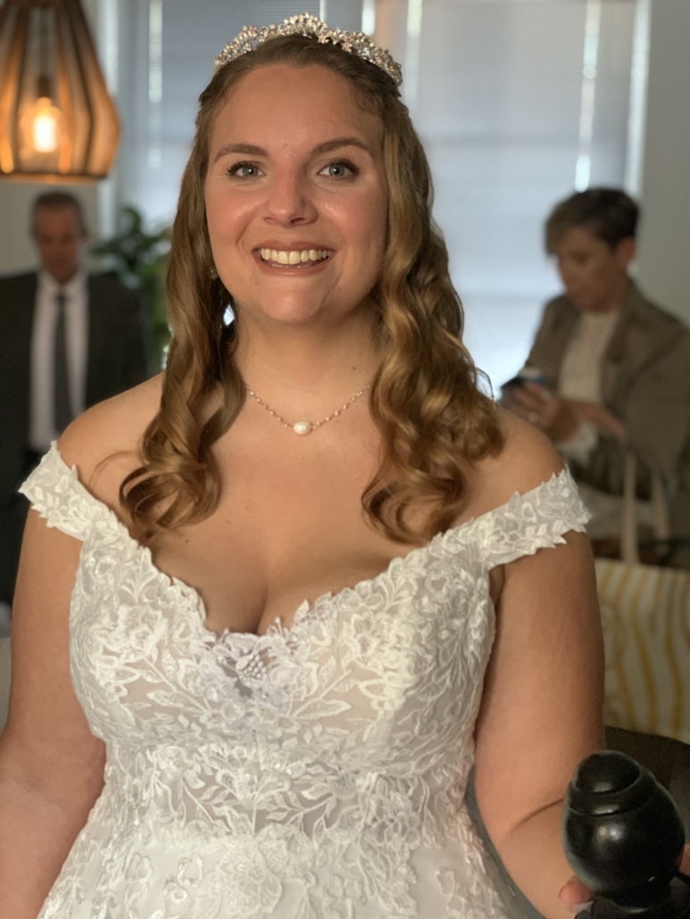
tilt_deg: -7.6
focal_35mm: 52
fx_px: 1381
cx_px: 345
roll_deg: -1.0
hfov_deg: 28.0
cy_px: 460
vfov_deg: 36.8
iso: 500
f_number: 2.4
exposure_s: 1/33
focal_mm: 6
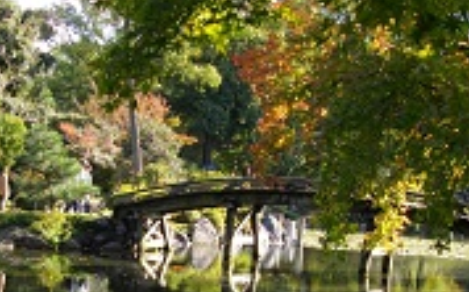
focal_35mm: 74
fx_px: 945
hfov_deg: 27.8
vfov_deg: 17.2
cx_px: 180
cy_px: 287
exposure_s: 1/320
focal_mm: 5.7
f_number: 2.9
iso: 100
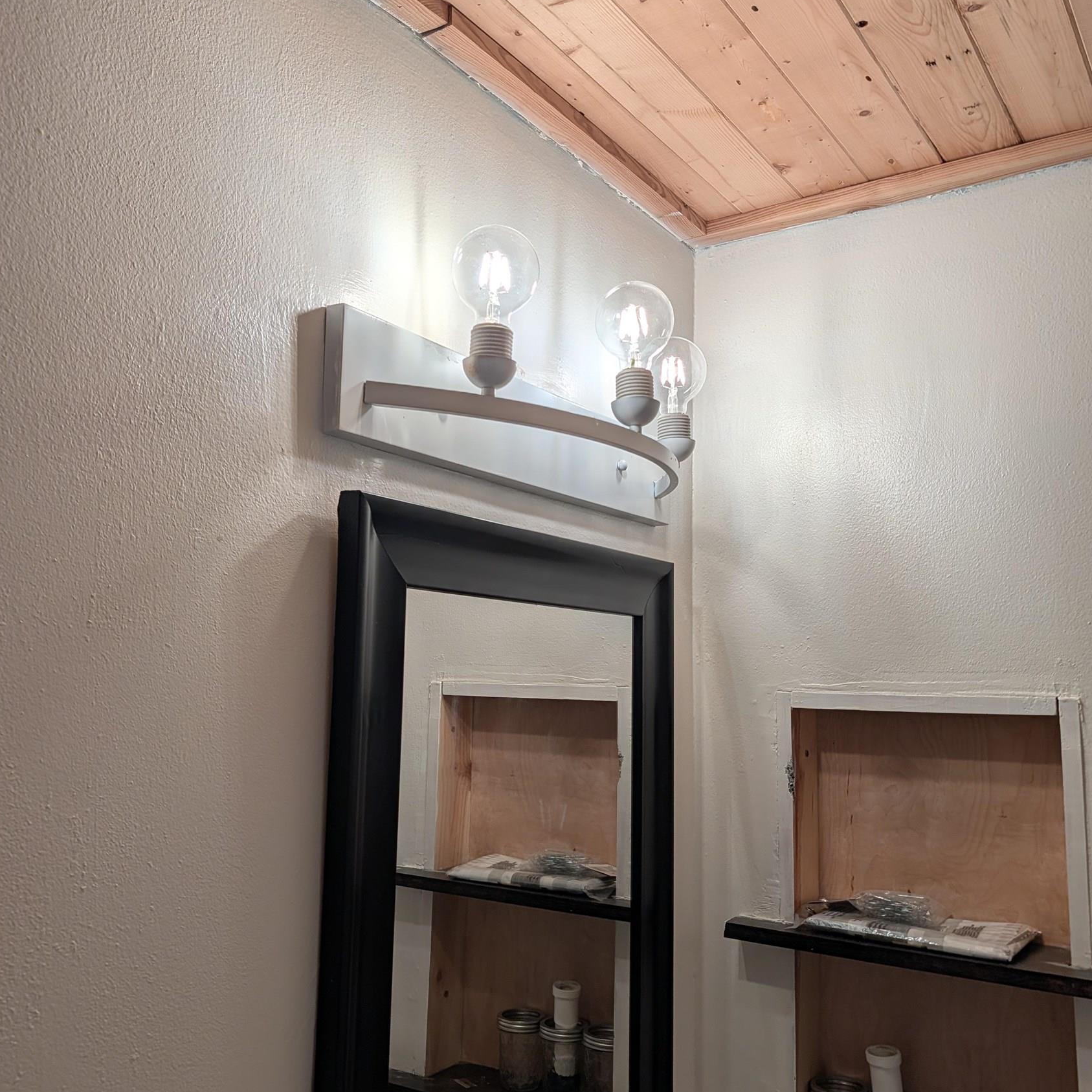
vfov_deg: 55.6
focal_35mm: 29
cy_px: 542
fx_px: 1035
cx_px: 545
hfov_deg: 55.6
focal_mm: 6.9
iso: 18
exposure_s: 1/120
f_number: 1.68
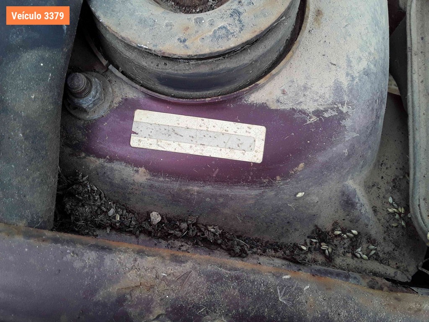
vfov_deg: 45.4
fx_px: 384
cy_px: 161
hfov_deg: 58.4
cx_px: 214
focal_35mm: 31
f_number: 2.2
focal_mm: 3.3
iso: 40
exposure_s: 1/132
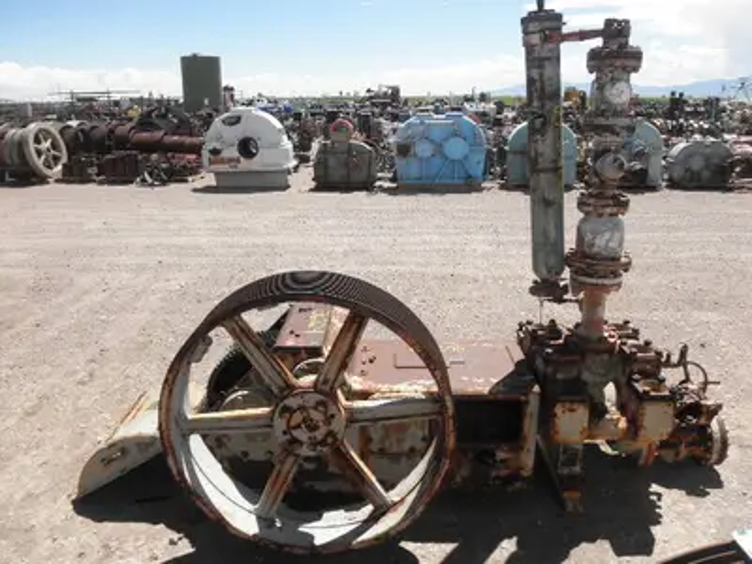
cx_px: 376
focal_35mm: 28
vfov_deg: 49.7
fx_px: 608
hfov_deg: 63.4
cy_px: 282
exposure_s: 1/100
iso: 64
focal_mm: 5
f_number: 8.5
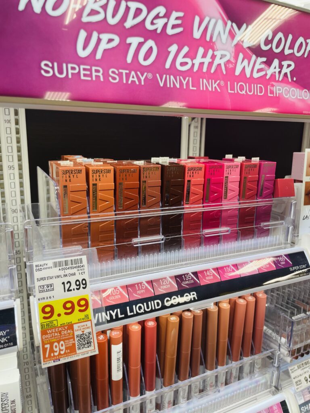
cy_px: 206
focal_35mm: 26
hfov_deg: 53.1
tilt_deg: -12.4
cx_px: 155
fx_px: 310
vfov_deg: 67.3
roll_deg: -0.4
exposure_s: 1/120
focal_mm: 4.2
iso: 40
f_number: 1.6
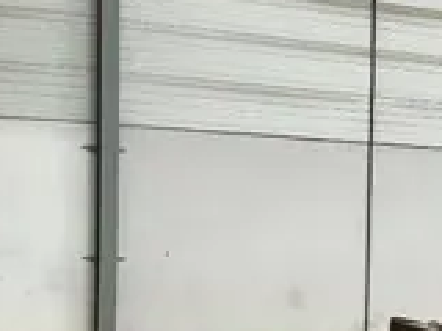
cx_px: 605
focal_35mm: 87
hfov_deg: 20.2
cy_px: 295
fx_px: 1111
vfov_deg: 16.8
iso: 64
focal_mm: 3
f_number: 1.8
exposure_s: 1/79
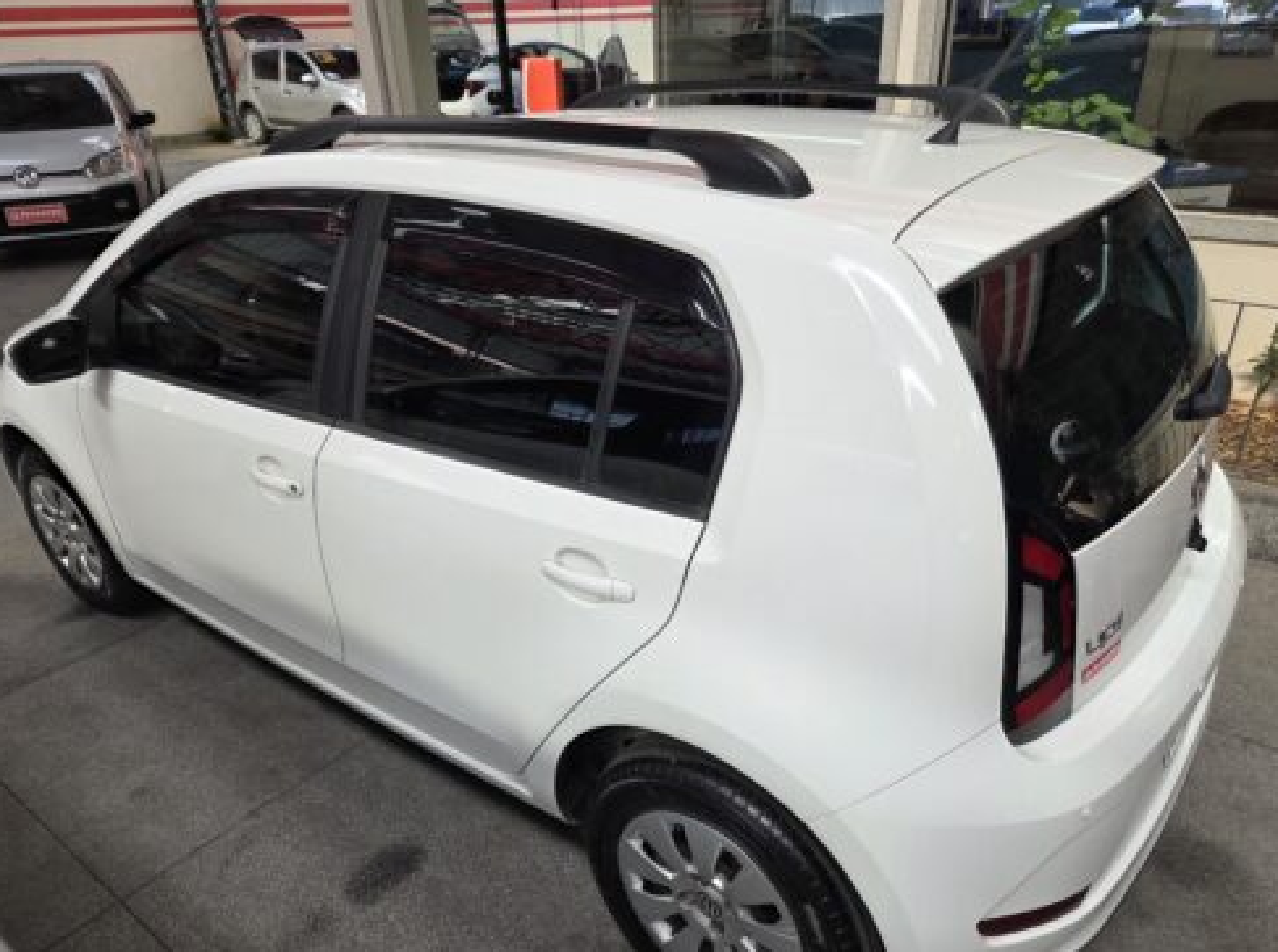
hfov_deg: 69.5
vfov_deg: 54.6
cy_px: 510
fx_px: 921
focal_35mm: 25
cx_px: 639
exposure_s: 1/120
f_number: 1.8
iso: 32
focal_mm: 5.4
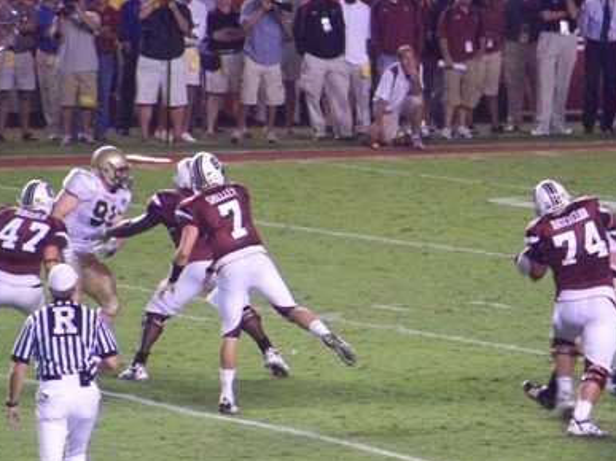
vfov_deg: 2.7
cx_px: 310
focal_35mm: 558
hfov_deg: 3.6
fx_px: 9927
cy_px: 246
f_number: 4.8
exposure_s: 1/100
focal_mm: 70.2
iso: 800
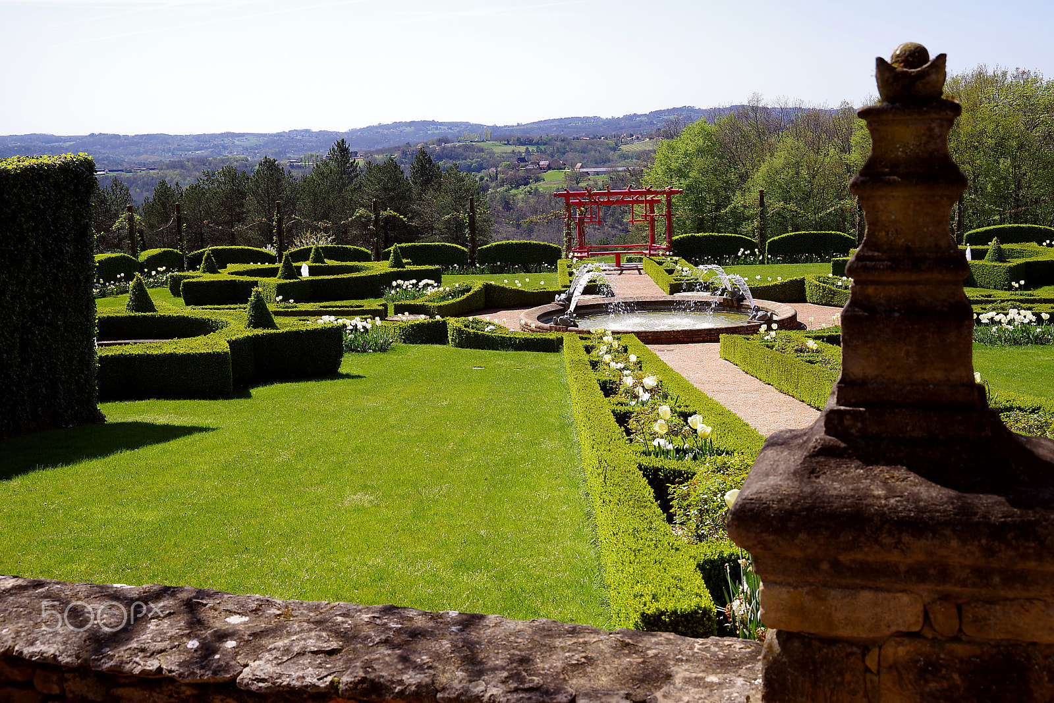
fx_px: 1406
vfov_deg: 28.1
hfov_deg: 41.1
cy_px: 352
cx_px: 527
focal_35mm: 48
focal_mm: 48
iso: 100
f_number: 10
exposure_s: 1/100
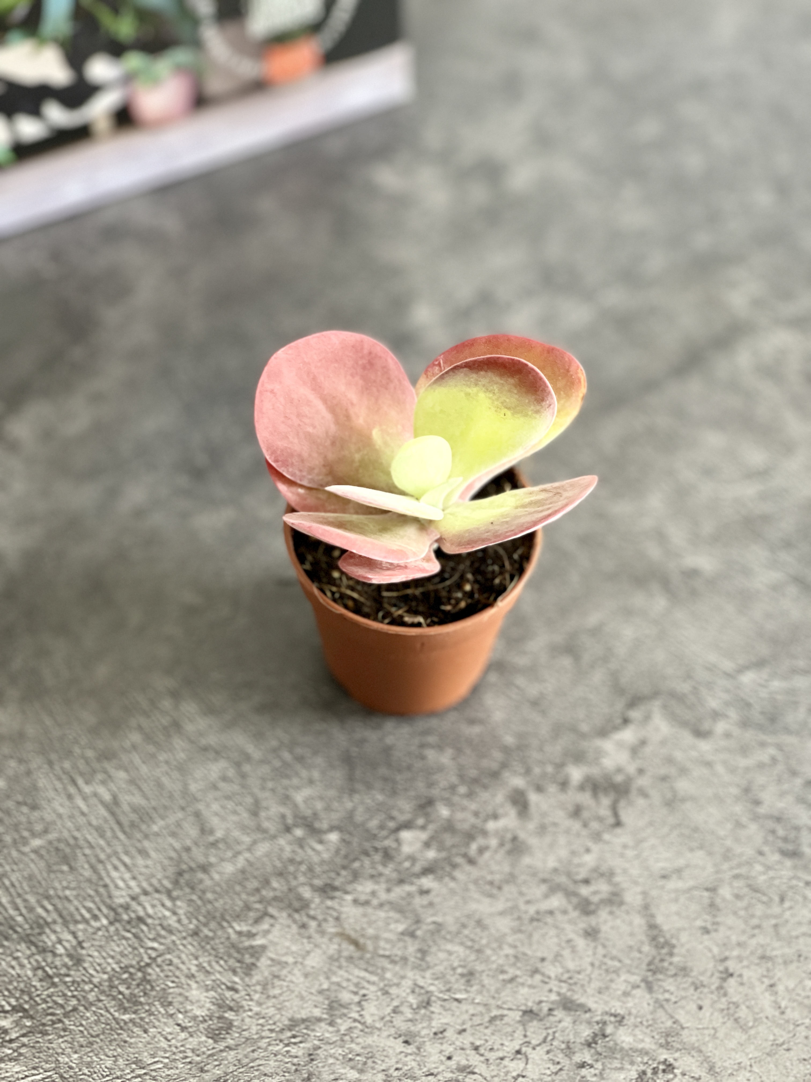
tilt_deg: -53.5
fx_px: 1999
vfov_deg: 30.3
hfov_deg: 22.9
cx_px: 406
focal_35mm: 64
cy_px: 541
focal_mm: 7.5
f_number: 2.2
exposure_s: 1/33
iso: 200
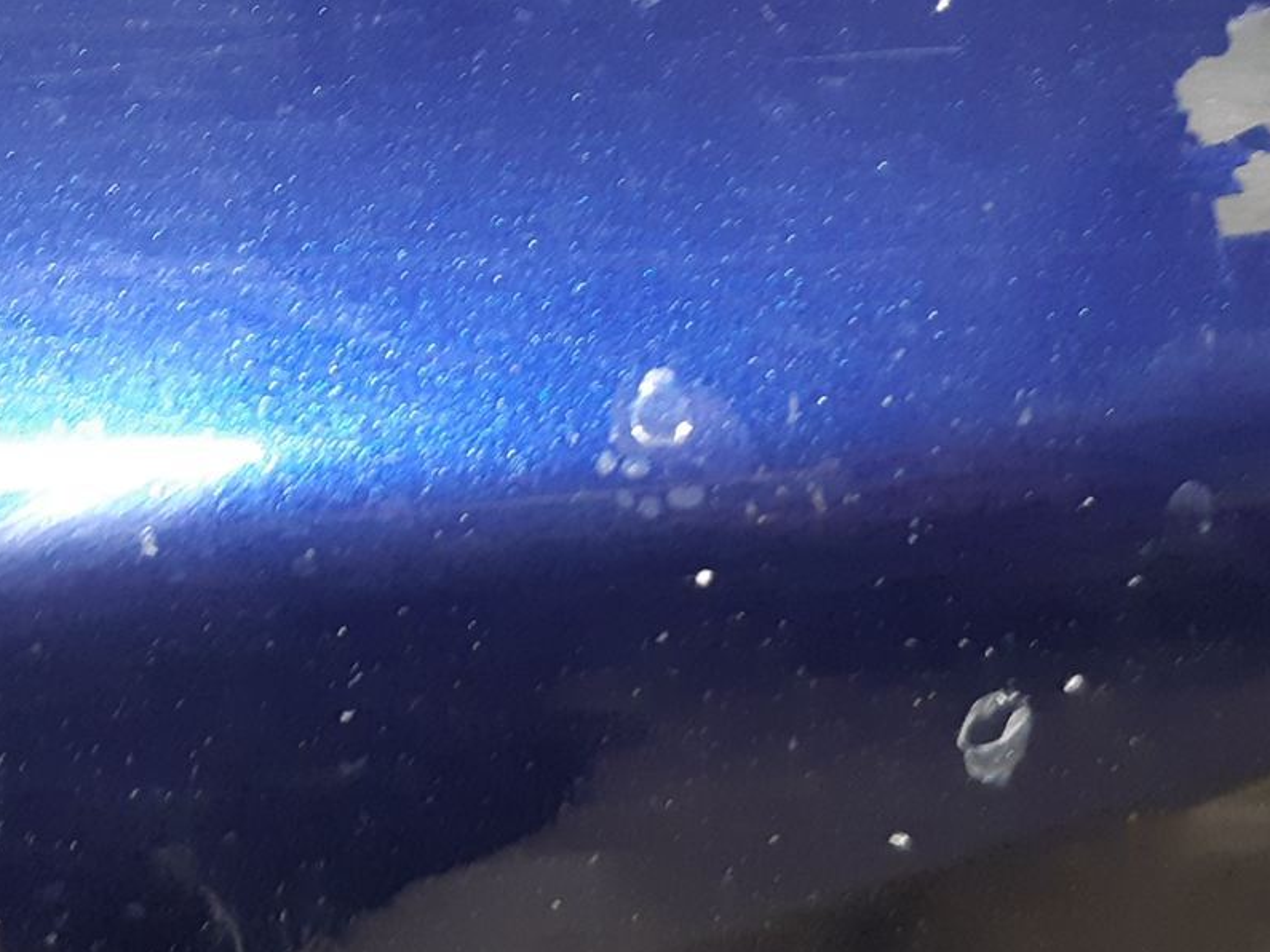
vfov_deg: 21.9
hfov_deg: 28.7
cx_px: 401
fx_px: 2458
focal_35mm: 67
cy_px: 356
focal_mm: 3.93
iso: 320
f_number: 1.7
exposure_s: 1/25
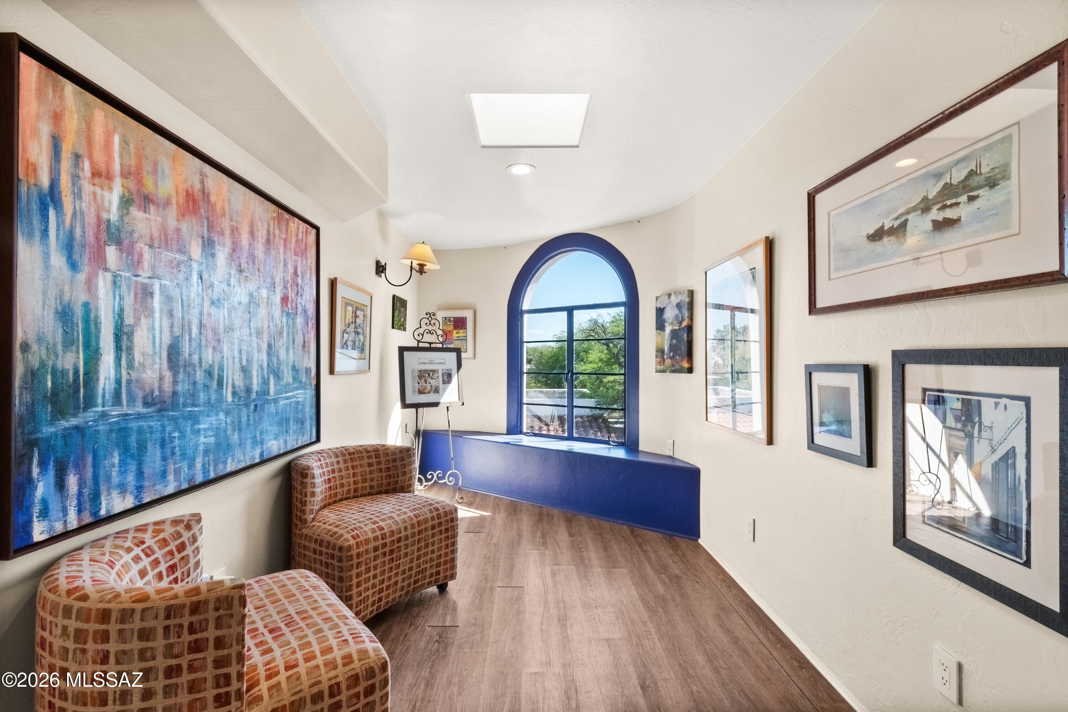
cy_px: 356
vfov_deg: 77.3
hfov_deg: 100.4
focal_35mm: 15
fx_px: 445
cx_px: 534
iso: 1600
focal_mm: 10
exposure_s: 1/13
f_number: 22
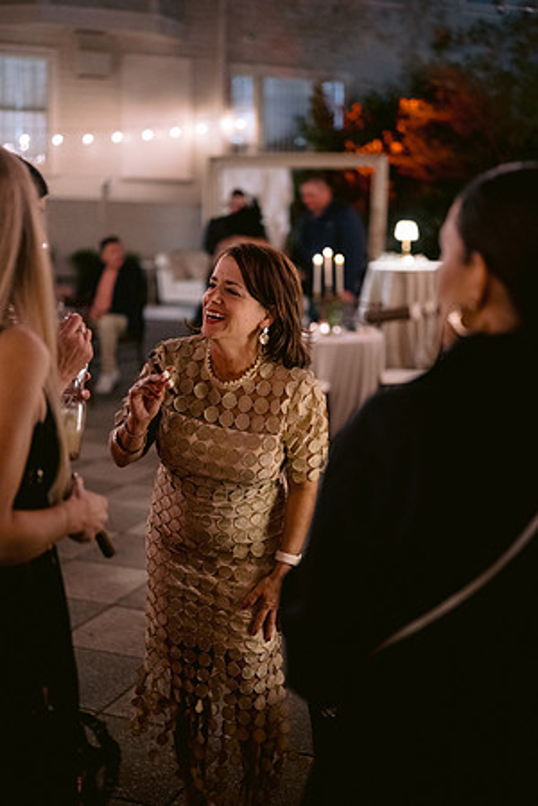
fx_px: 1121
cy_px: 403
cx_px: 269
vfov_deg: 39.6
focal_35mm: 50
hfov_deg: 27.0
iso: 2000
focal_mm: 50
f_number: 1.8
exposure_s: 1/60
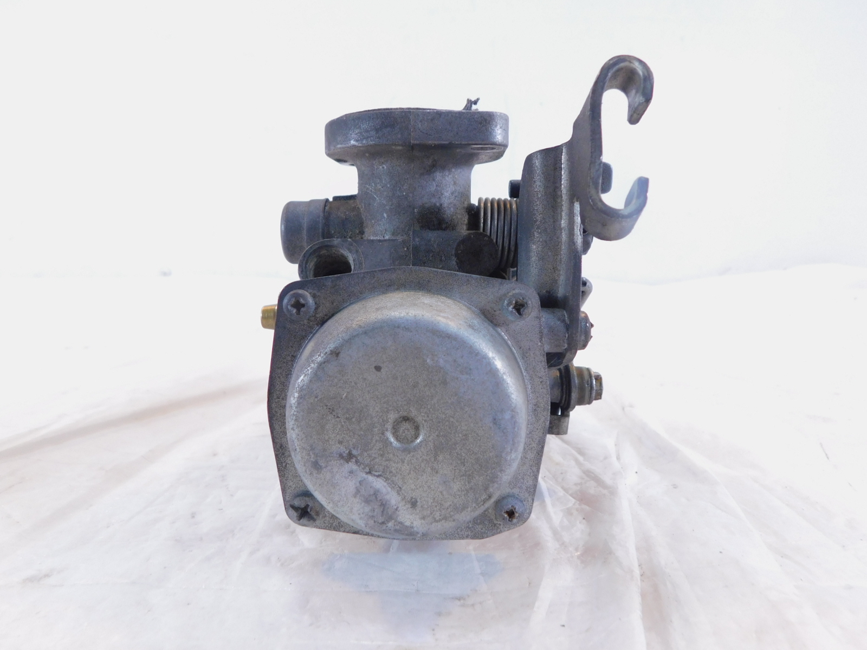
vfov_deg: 58.9
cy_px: 325
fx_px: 576
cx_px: 434
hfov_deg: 73.9
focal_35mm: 23
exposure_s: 1/30
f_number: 3
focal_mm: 4
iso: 220
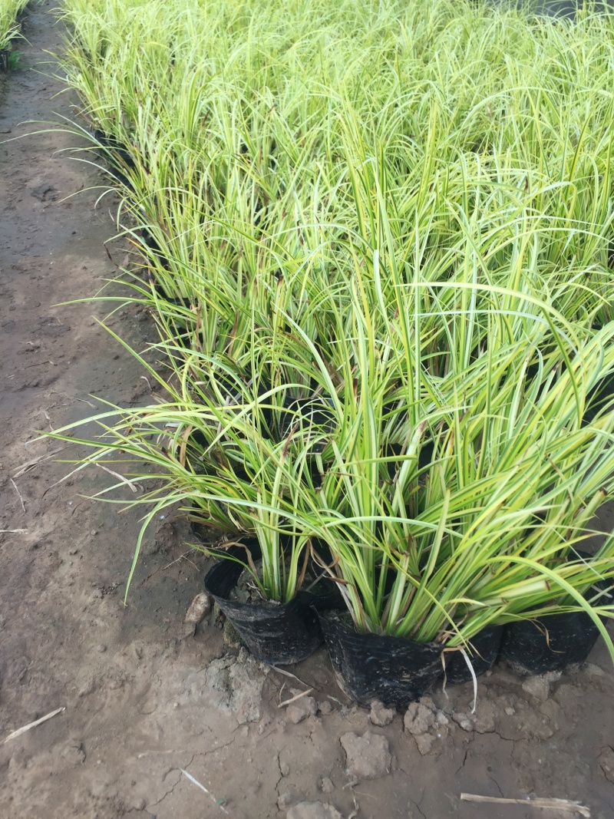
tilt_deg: -33.3
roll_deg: +0.2
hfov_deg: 48.2
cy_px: 410
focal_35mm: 29
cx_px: 307
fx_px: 686
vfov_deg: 61.7
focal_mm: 4.15
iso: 32
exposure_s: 1/356
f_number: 2.2
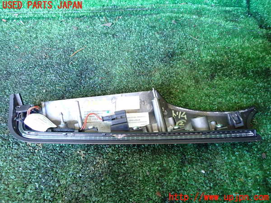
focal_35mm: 25
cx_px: 136
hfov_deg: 69.4
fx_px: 196
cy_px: 102
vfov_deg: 54.9
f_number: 2
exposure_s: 1/30
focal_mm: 4.5
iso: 640
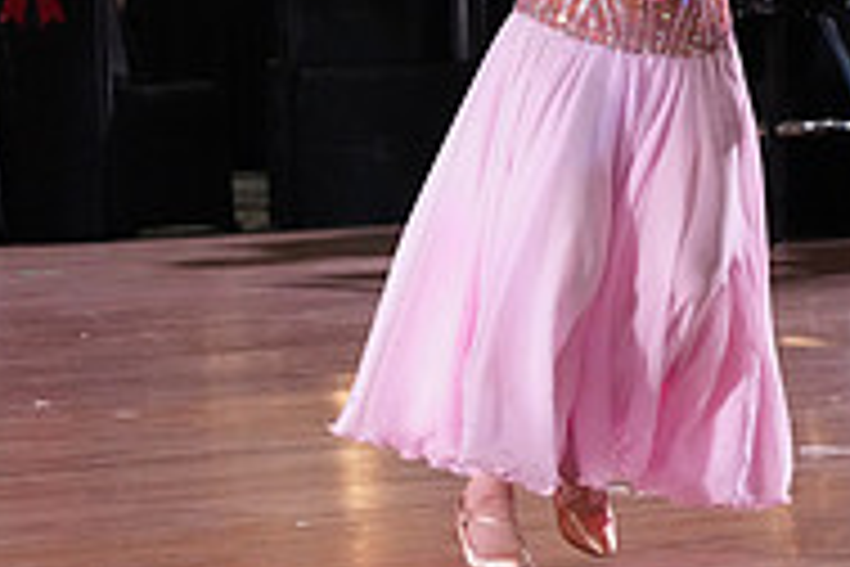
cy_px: -151
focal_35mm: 322
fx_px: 7602
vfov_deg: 4.3
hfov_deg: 6.4
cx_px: 881
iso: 5000
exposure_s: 1/320
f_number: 5.6
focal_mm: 105
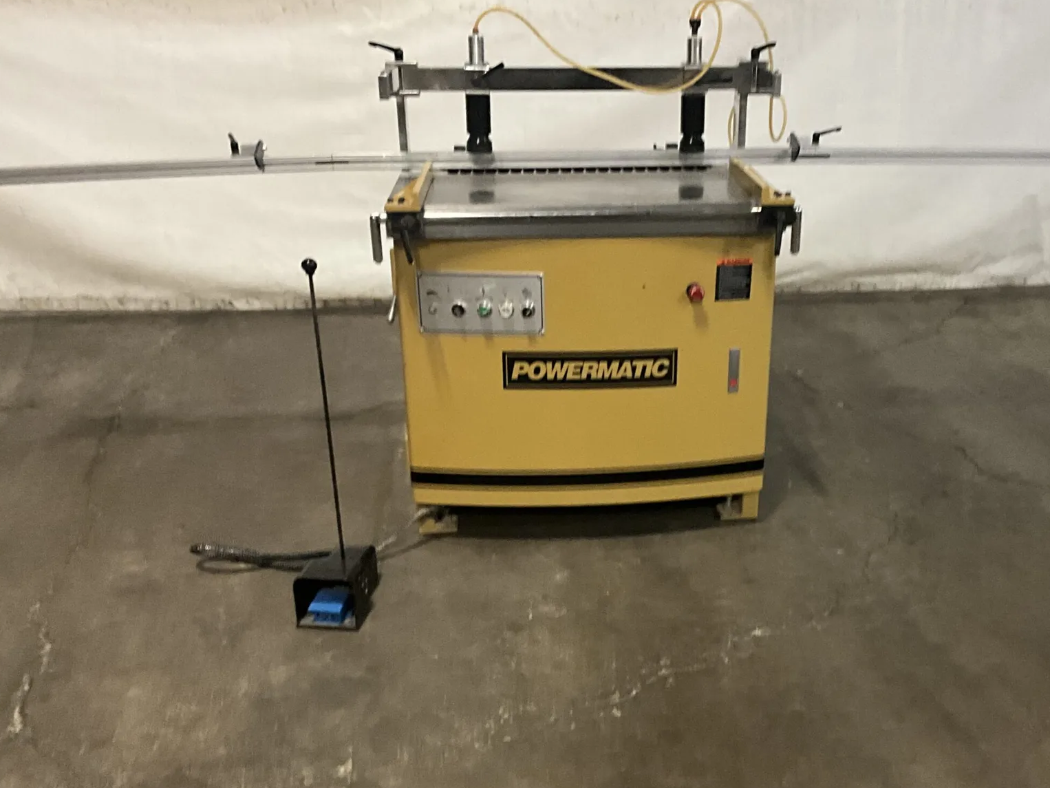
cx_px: 636
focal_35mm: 38
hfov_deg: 48.6
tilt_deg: -22.9
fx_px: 1153
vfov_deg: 37.7
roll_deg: -2.0
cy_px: 421
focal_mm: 3
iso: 320
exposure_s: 1/40
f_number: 1.8
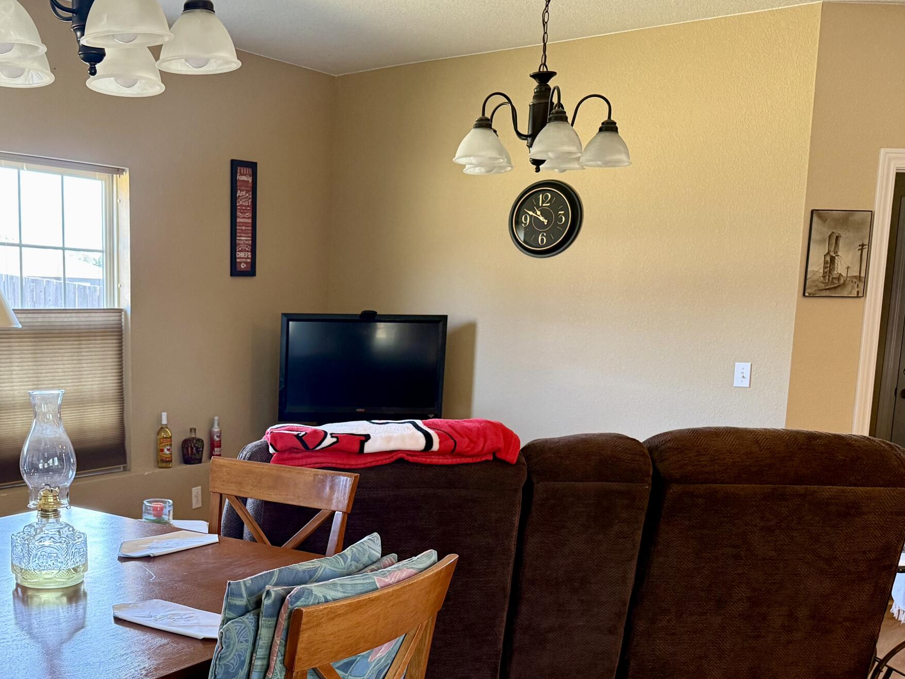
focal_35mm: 41
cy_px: 479
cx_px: 204
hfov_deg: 44.0
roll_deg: -1.0
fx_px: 1072
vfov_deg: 34.6
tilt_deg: -9.6
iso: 250
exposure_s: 1/60
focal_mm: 6.76
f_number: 1.78
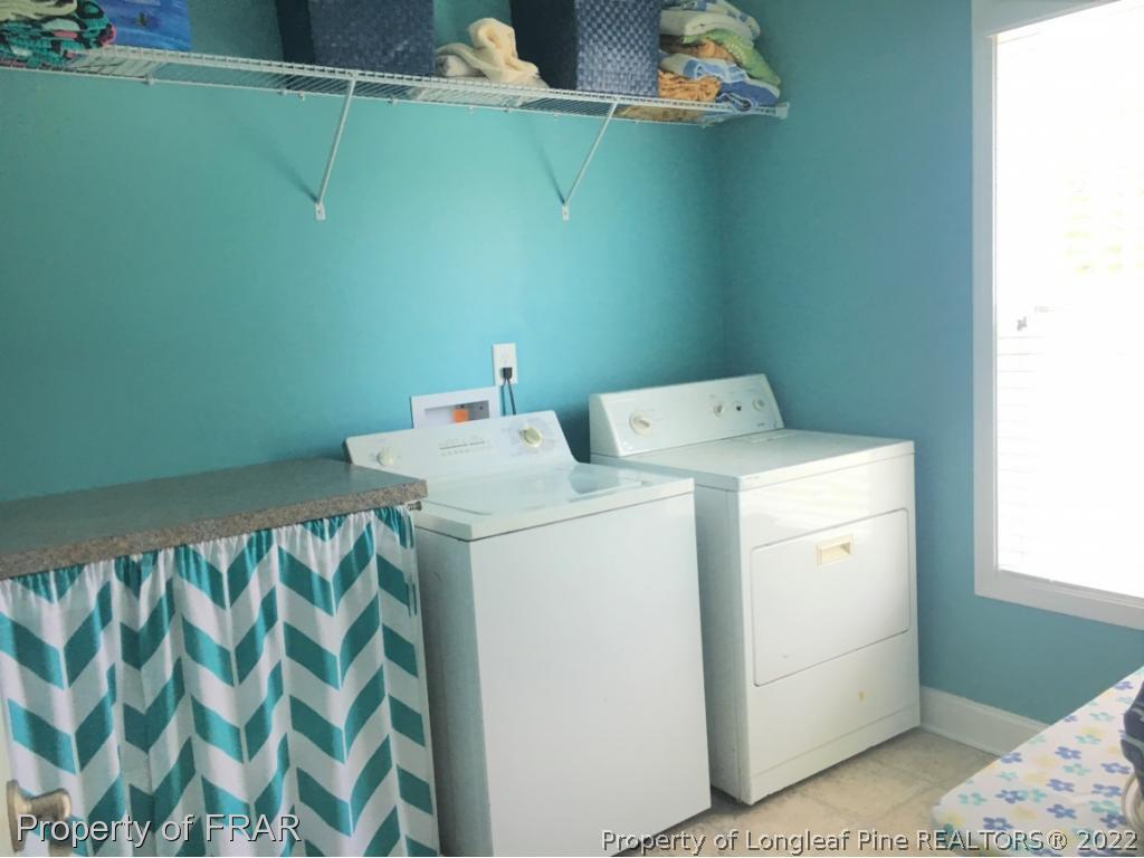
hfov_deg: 61.7
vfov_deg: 48.2
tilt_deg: -7.3
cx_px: 572
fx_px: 958
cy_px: 429
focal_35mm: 29
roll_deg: +4.3
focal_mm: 4.15
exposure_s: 1/30
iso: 64
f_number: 2.2
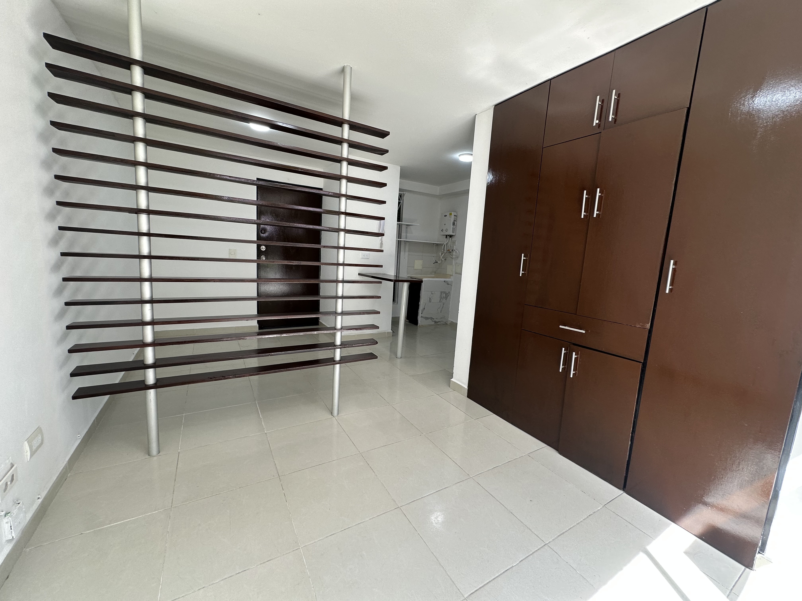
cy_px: 300
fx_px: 324
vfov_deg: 85.7
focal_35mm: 14
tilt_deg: -7.0
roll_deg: -4.7
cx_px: 401
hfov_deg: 102.1
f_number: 2.2
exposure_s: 1/99
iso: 50
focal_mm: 2.22
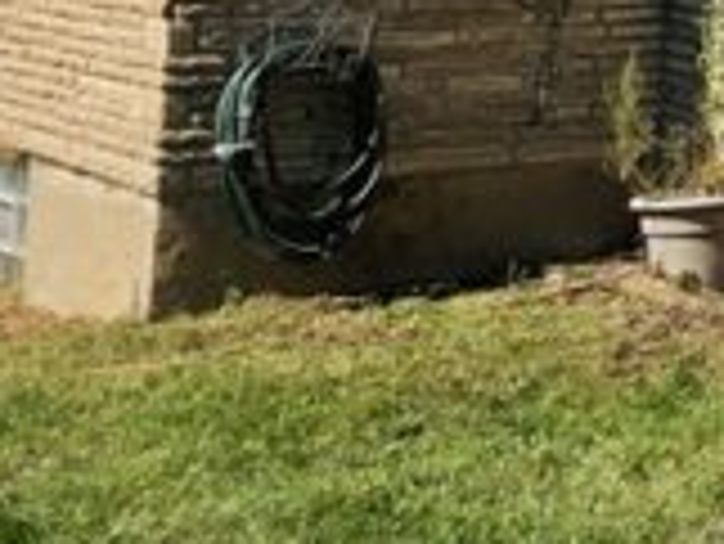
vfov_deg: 12.4
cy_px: -252
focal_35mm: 114
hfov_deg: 15.0
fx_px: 2386
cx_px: 1313
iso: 10
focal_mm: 6.3
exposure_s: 1/1016
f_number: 1.7
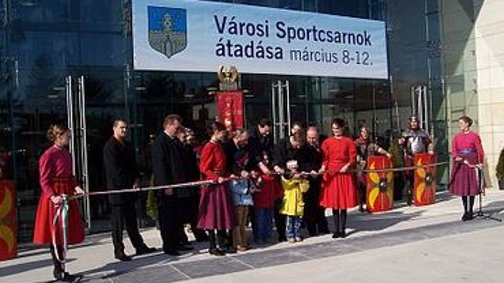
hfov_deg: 50.5
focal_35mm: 40
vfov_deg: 29.7
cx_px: 266
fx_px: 534
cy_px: 156
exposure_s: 1/750
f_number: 5.6
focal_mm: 5.6
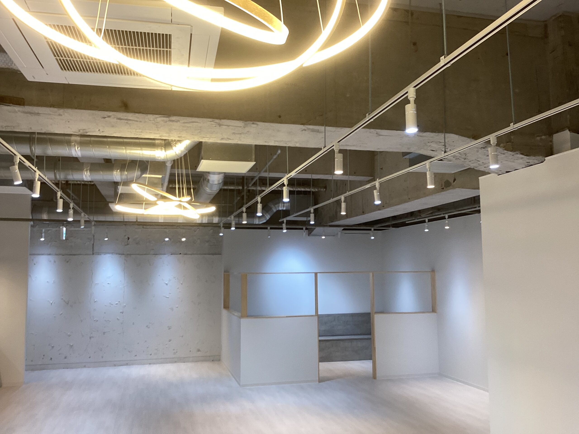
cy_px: 217
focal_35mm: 31
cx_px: 290
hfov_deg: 58.4
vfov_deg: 45.4
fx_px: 519
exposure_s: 1/50
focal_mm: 3.3
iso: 64
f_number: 2.4
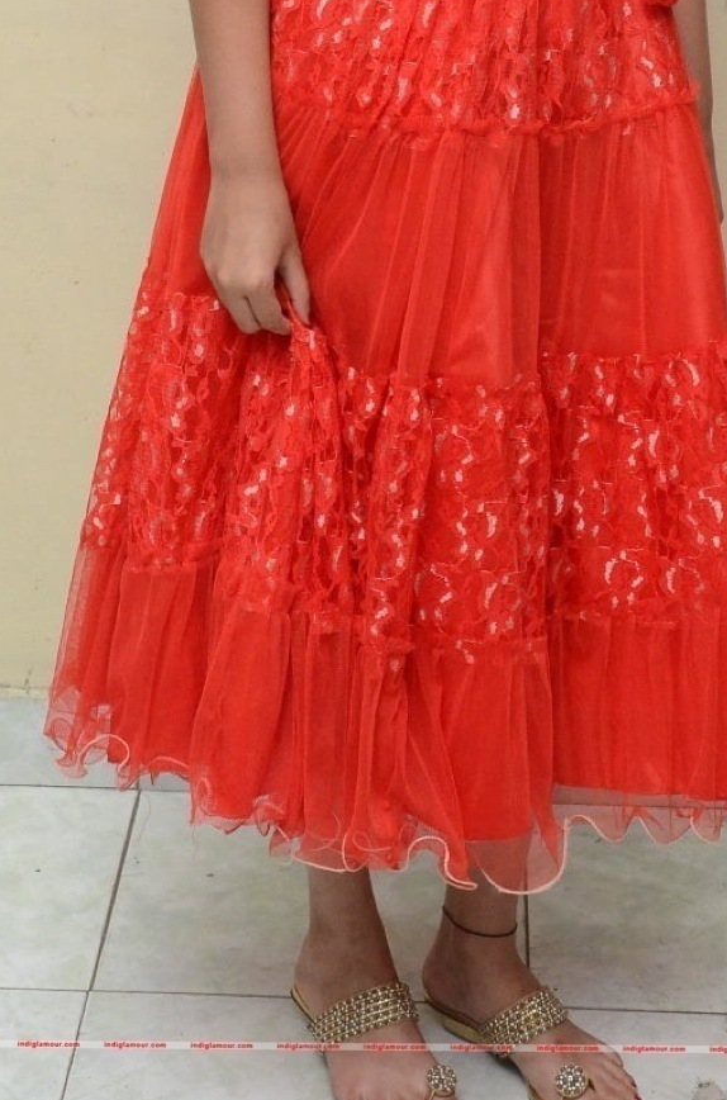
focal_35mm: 94
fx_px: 2863
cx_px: 394
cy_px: 68
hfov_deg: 14.5
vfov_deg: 21.2
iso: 2500
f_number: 5.6
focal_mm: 30
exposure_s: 1/125
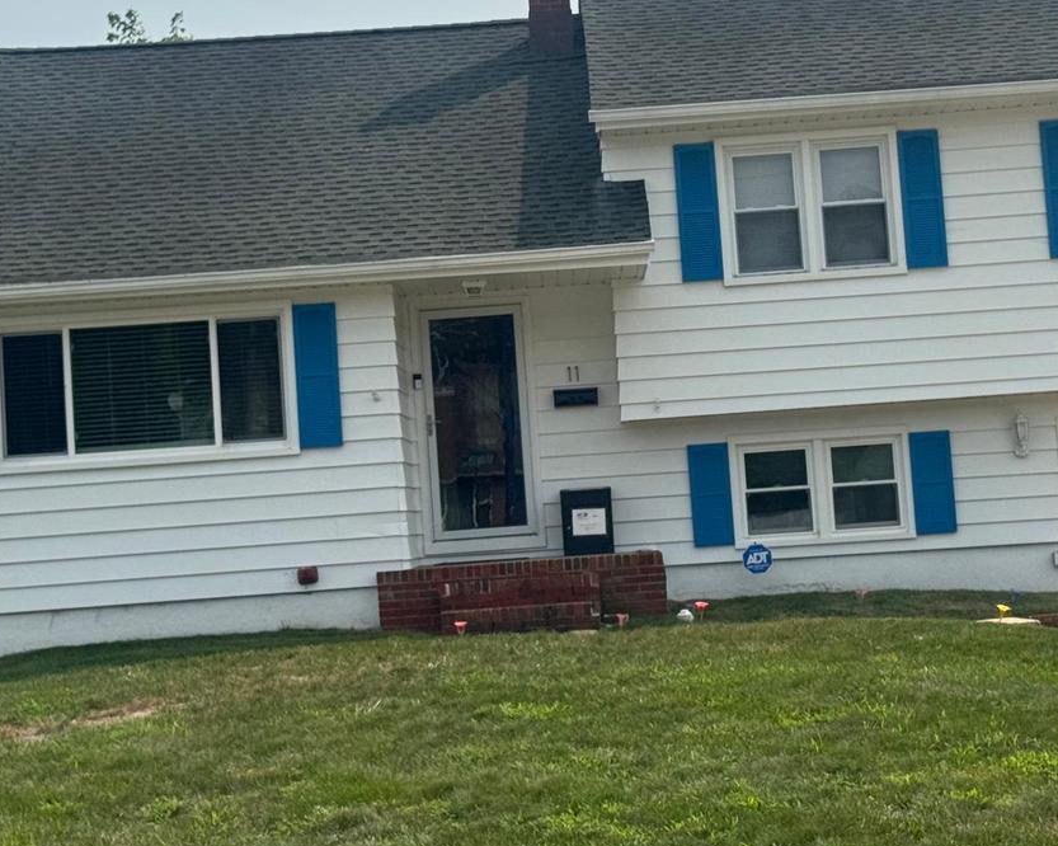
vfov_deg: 18.9
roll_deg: +3.7
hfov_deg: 23.6
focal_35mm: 81
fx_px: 2536
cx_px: 601
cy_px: 330
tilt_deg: +4.1
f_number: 1.78
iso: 64
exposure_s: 1/7092
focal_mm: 6.76
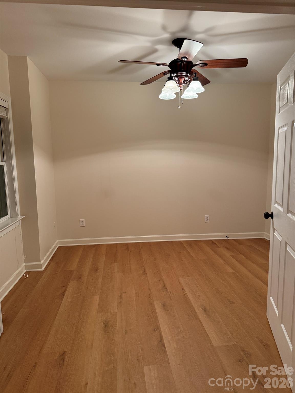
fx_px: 273
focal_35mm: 24
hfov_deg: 56.8
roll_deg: +1.6
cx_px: 148
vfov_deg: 71.6
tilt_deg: -6.4
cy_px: 196
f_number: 1.78
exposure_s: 1/60
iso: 200
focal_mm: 6.76
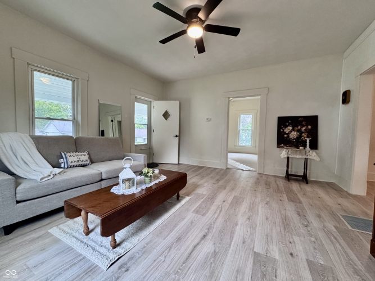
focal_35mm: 14
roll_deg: -0.5
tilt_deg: -3.0
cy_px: 140
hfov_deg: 102.1
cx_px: 188
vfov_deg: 85.7
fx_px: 152
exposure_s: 1/60
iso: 320
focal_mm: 2.22
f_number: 2.2
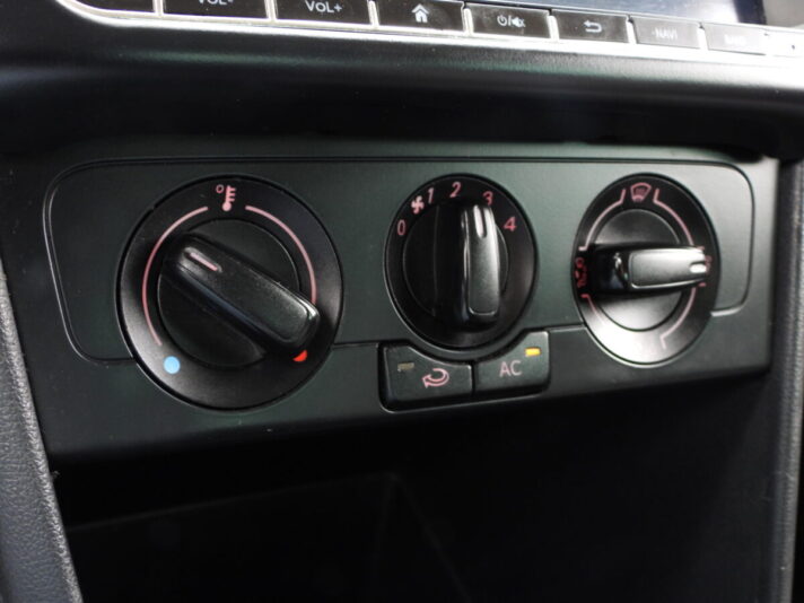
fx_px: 1022
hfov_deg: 42.9
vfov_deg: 32.9
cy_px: 302
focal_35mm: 44
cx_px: 402
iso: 220
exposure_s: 1/30
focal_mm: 7.9
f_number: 3.2
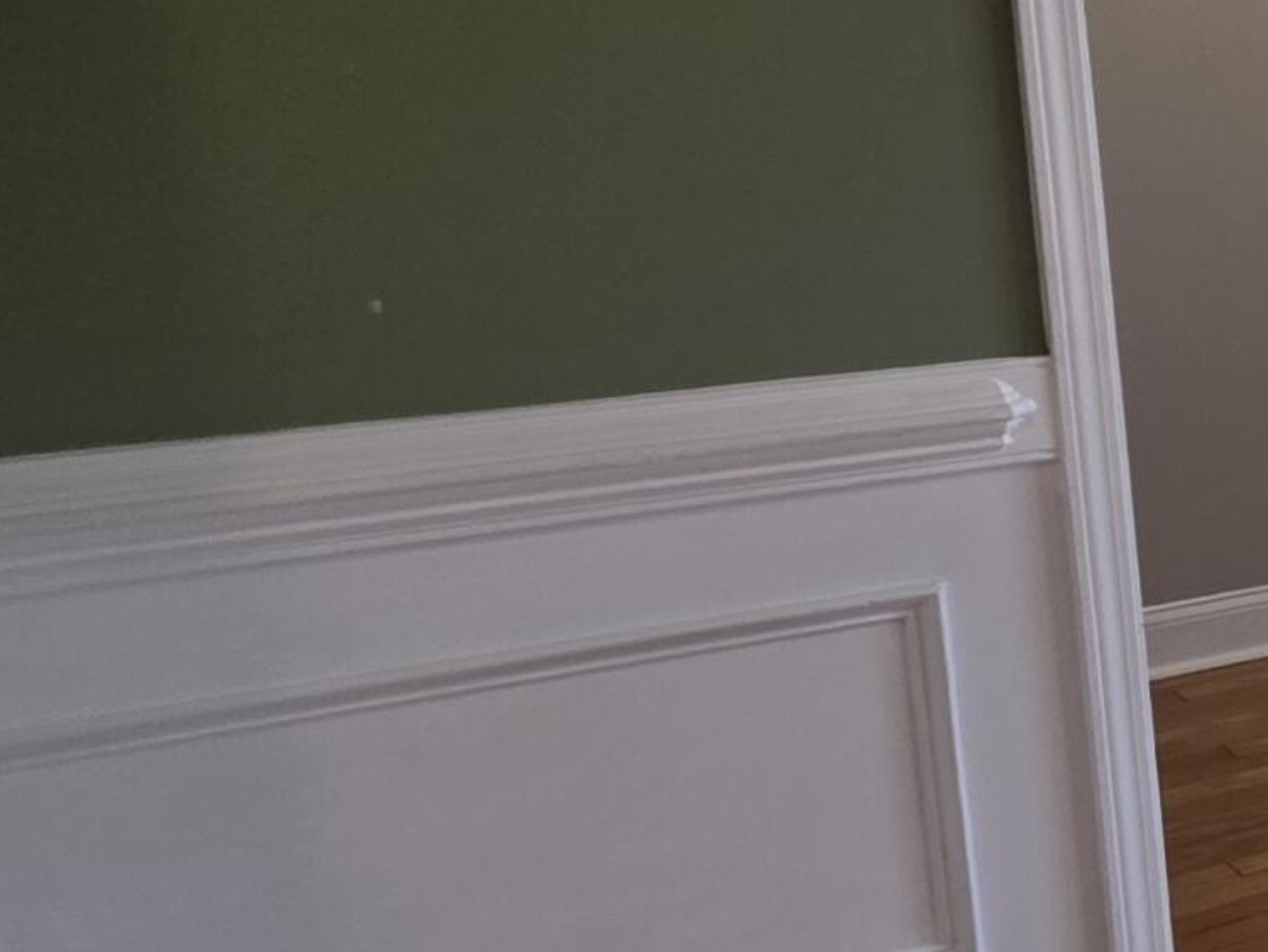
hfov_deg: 20.6
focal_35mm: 52
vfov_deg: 27.9
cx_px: 2423
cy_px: 336
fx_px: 1905
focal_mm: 2.2
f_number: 1.9
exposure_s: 1/120
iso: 125
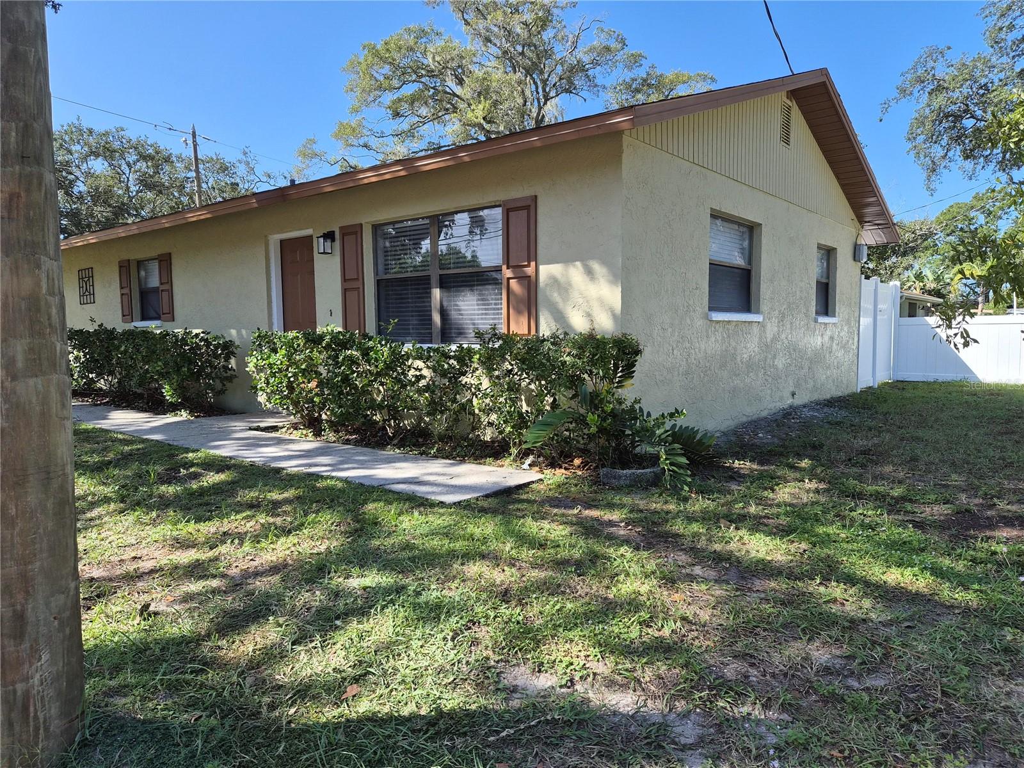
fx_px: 680
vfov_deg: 58.9
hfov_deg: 73.9
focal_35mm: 23
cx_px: 512
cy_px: 384
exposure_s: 1/2648
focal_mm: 5.4
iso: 80
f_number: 1.8
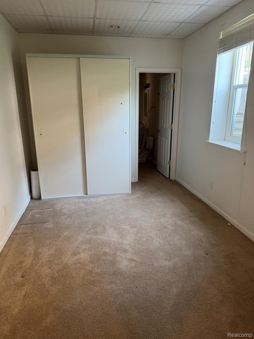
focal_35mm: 24
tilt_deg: -16.6
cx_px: 127
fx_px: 235
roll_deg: +0.6
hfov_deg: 56.8
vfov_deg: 71.6
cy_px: 170
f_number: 1.78
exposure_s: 1/60
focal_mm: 6.76
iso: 250
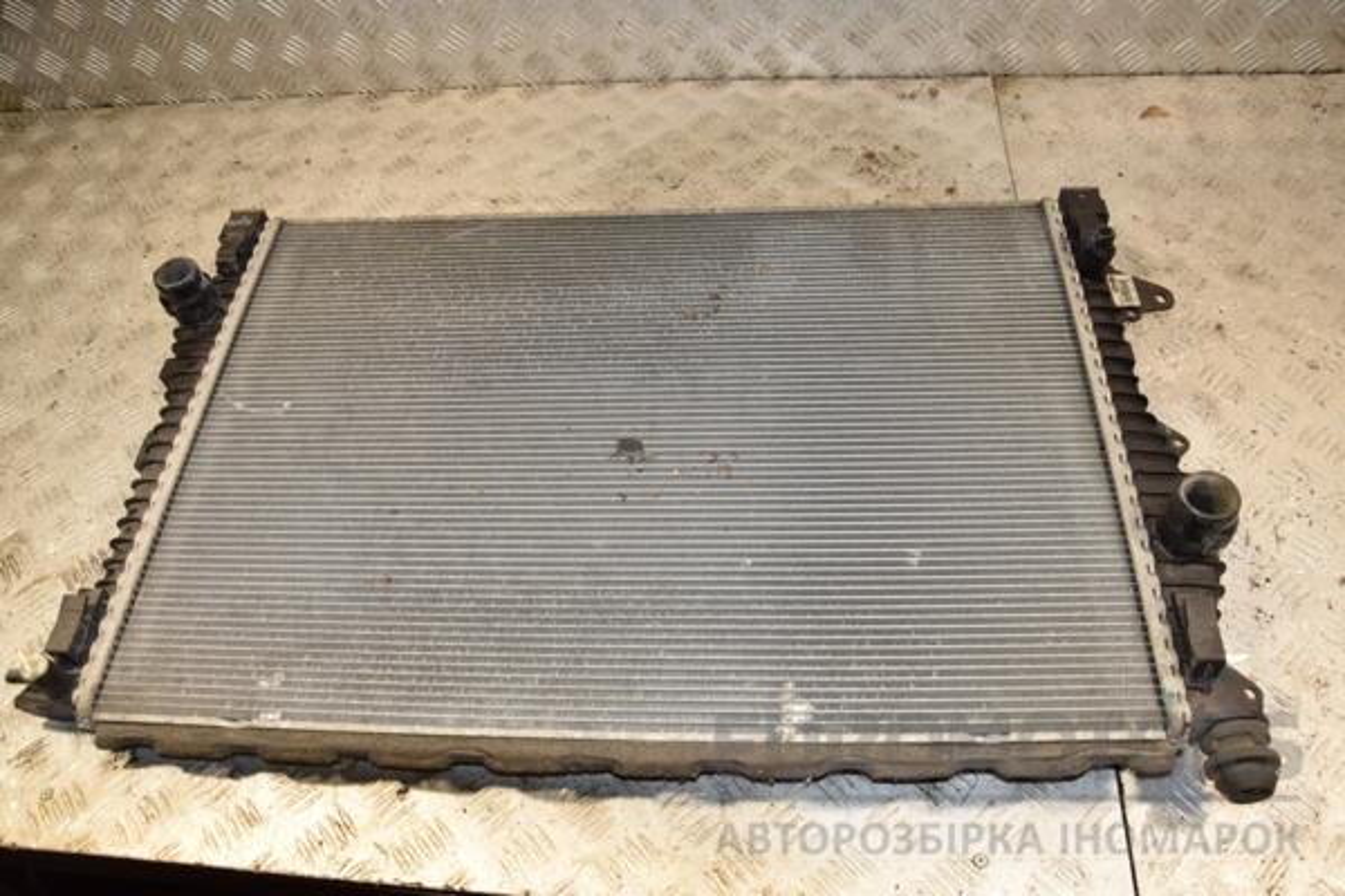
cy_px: 448
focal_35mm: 27
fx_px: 1009
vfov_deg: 47.9
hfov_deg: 67.4
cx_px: 672
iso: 800
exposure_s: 1/200
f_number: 5.6
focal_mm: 18
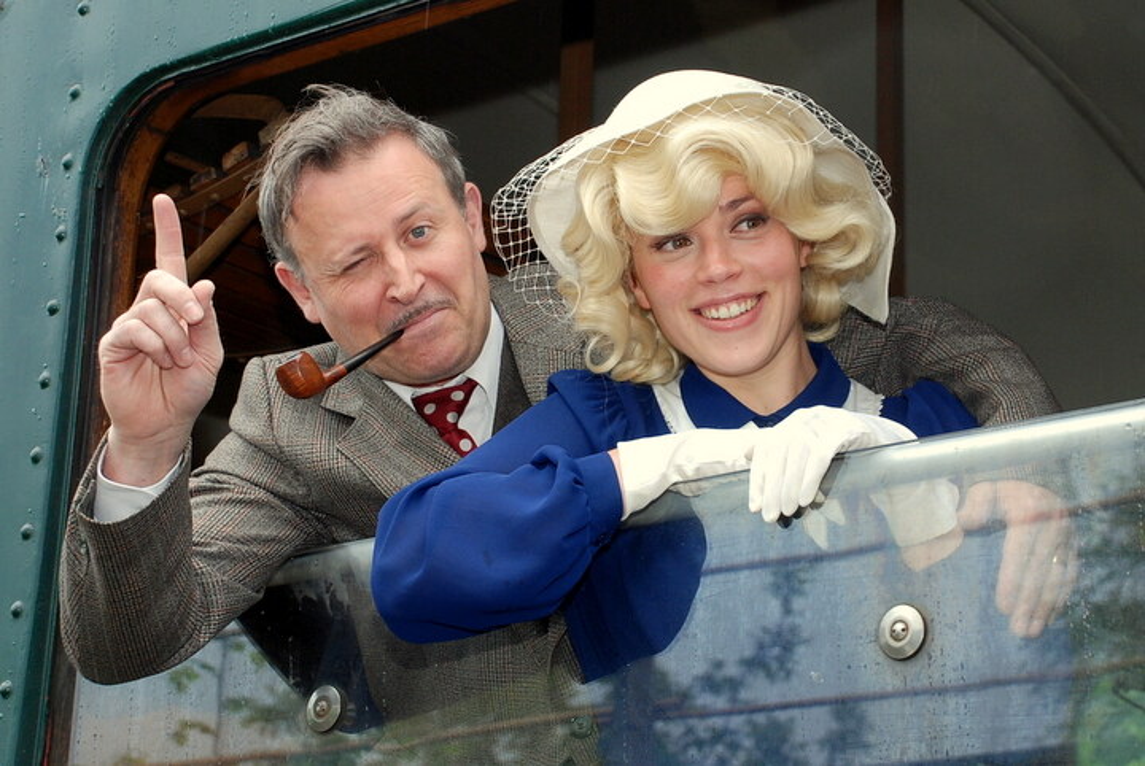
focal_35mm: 60
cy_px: 383
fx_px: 1911
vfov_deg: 22.7
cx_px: 572
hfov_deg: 33.4
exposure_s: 1/125
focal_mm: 40
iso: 320
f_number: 5.6
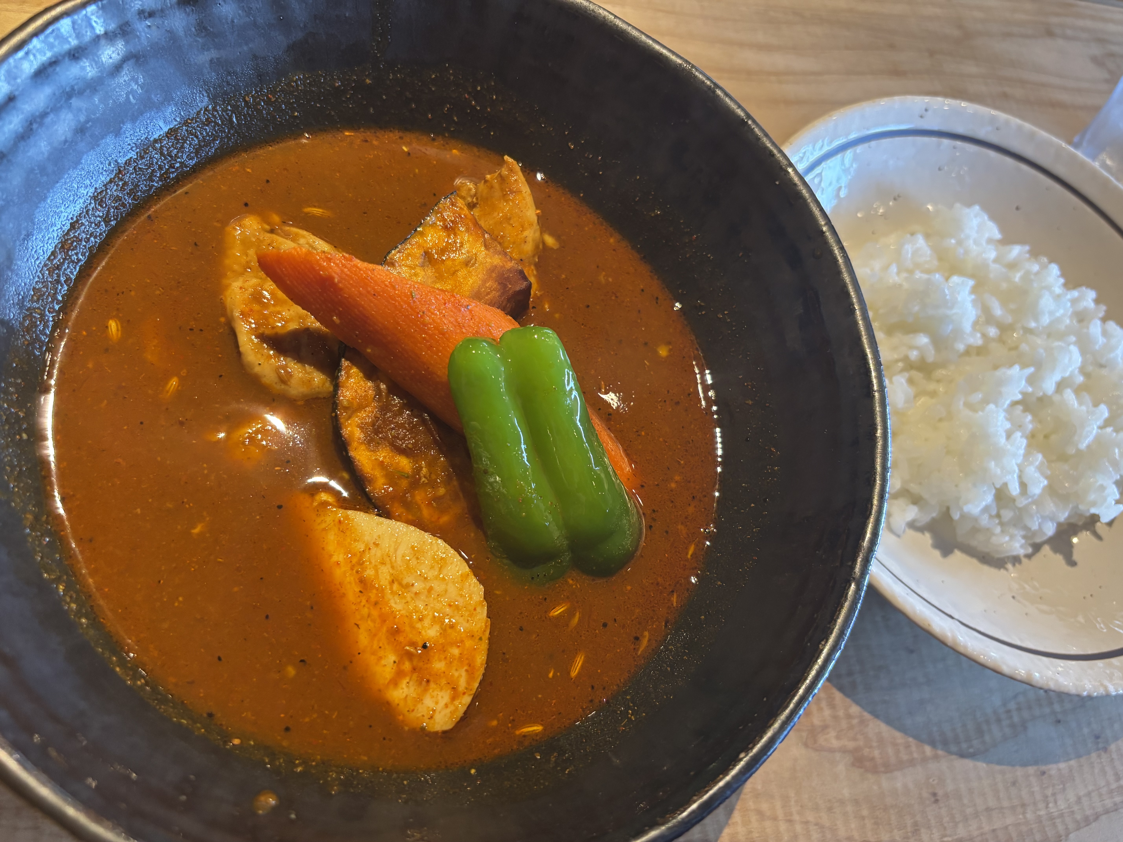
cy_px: 421
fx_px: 843
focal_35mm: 26
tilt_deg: -61.8
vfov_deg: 53.1
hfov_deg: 67.3
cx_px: 562
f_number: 1.6
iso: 320
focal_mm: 5.96
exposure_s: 1/60
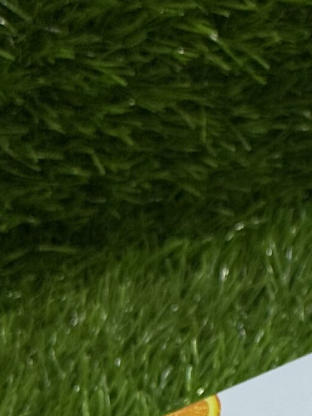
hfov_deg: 8.2
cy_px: 436
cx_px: 437
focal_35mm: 178
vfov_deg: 11.0
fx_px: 2138
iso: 64
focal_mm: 6.76
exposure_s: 1/405
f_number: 1.78
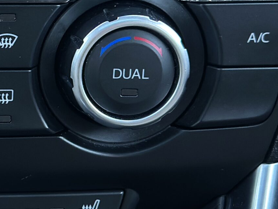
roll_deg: +0.0
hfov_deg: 13.0
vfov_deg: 10.3
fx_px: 1157
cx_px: -132
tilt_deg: -23.6
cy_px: 99
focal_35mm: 144
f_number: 1.78
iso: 250
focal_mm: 6.86
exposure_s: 1/60
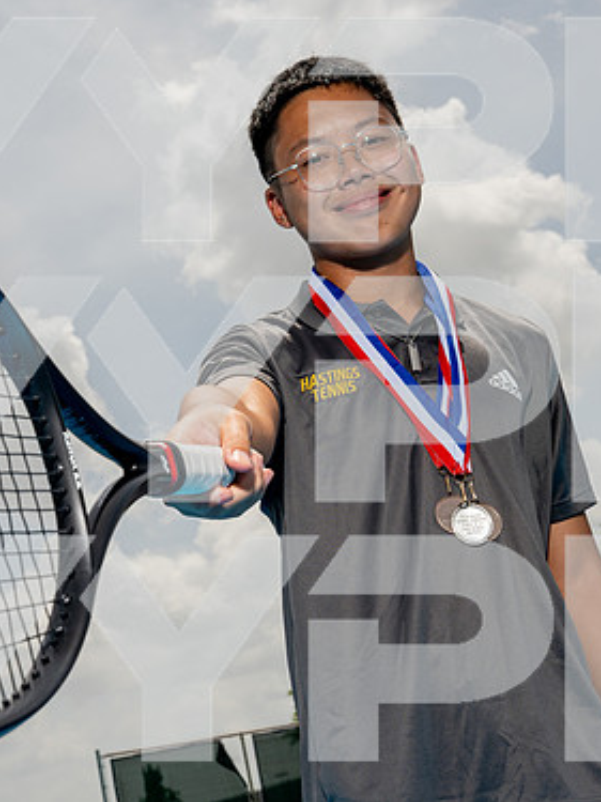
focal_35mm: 70
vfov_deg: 27.8
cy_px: 390
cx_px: 274
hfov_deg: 21.0
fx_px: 1621
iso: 100
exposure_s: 1/200
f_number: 11
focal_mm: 47
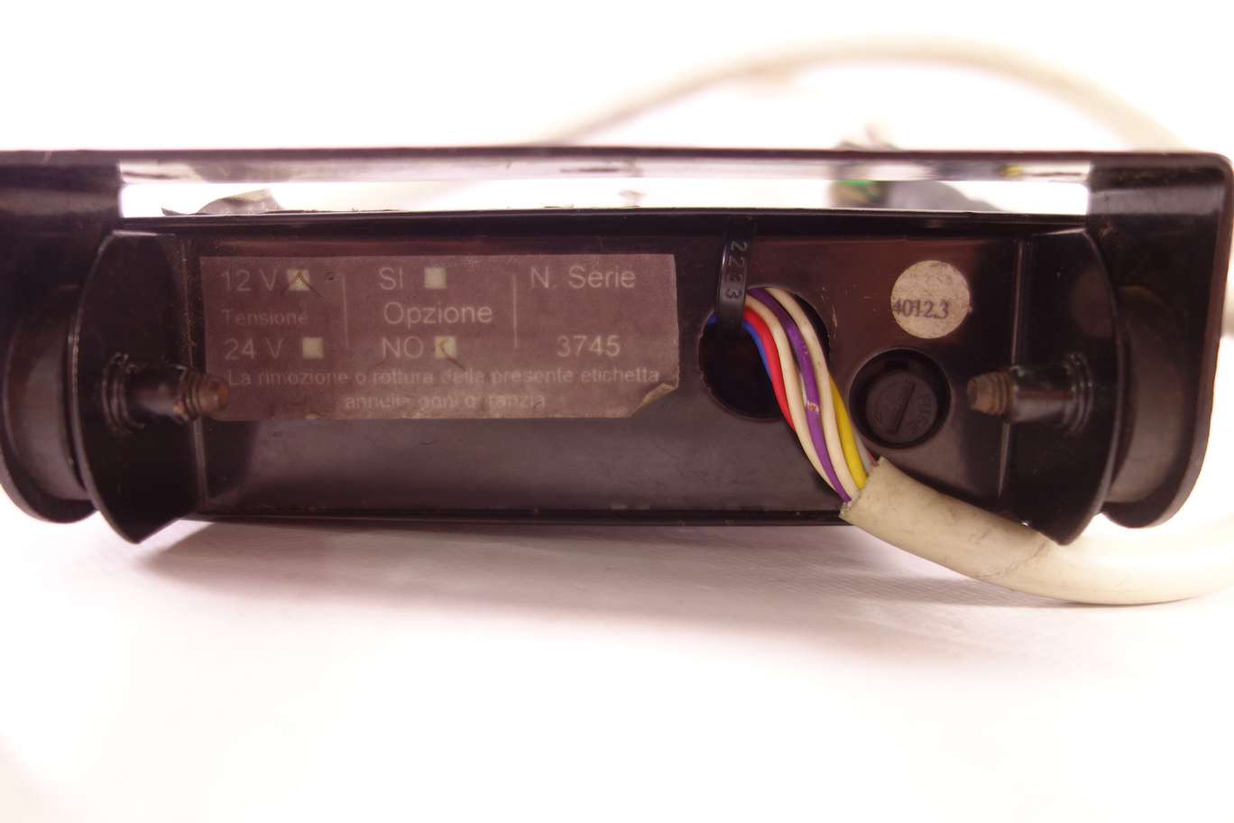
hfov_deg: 65.5
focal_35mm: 28
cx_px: 617
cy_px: 412
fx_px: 960
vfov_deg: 46.4
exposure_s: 1/30
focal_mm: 10.4
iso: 200
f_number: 1.8
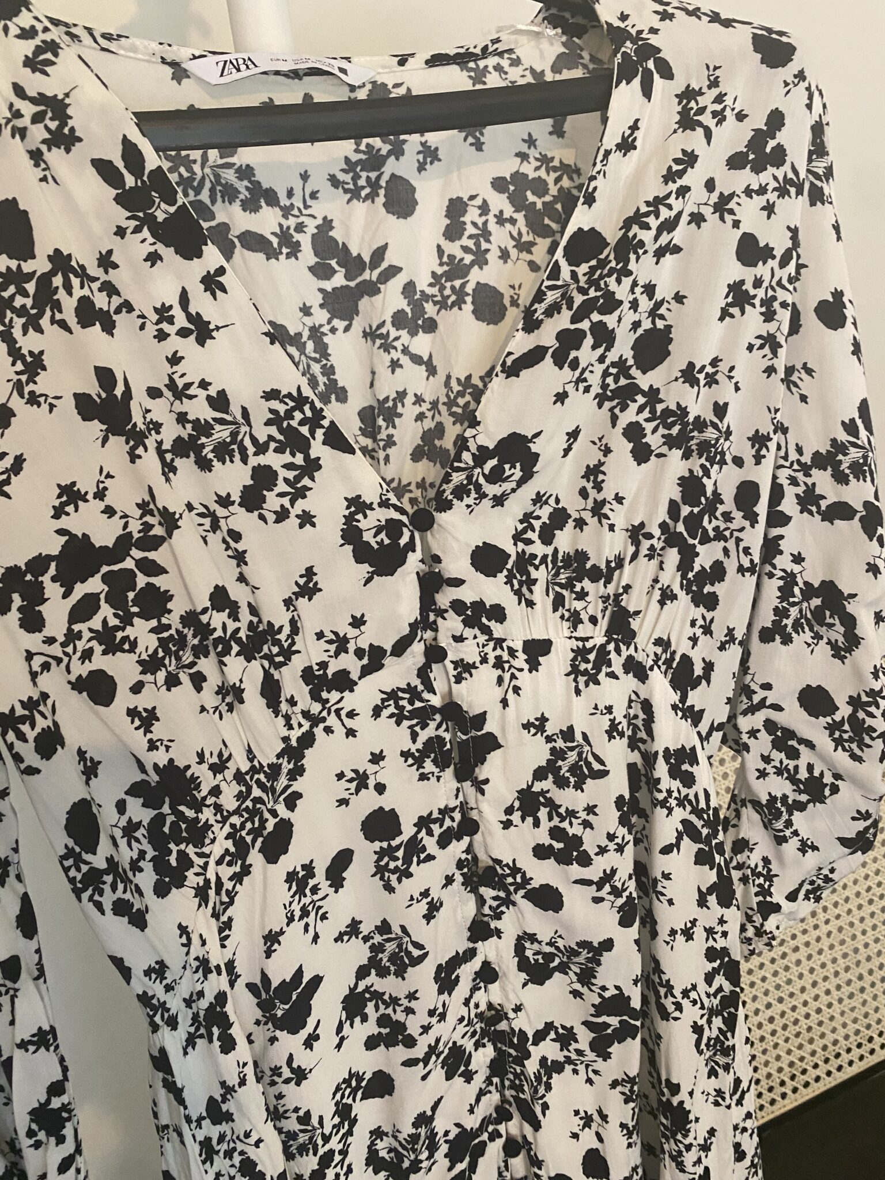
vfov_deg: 67.3
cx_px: 442
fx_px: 886
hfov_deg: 53.1
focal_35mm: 26
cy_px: 590
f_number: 1.8
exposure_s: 1/60
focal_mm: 4.25
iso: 400
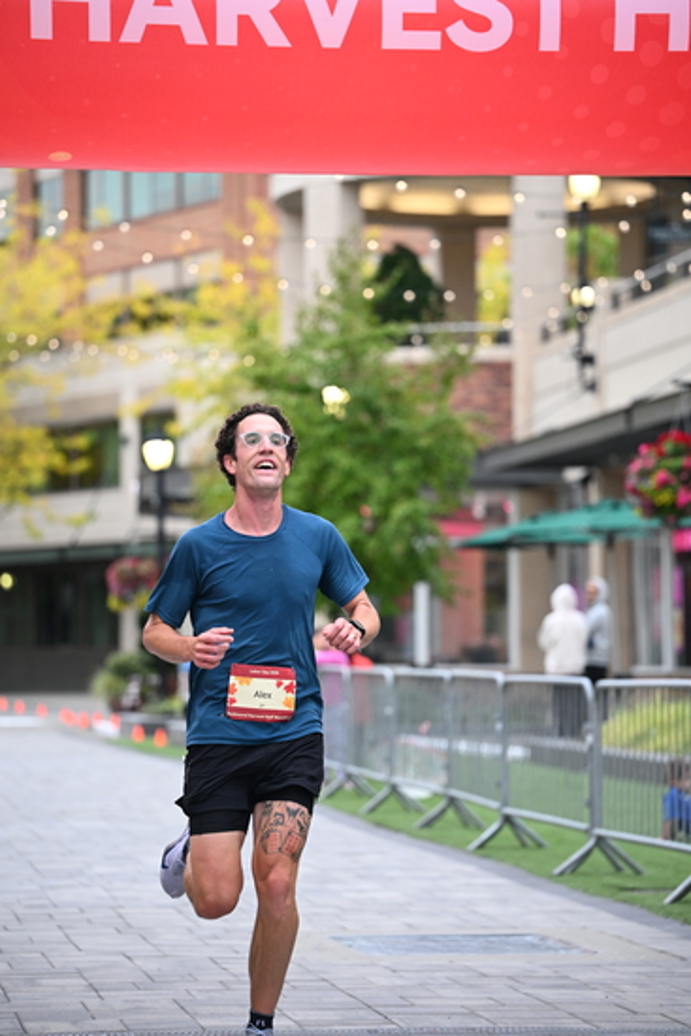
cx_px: 346
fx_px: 3309
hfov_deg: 11.9
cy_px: 518
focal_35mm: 115
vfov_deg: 17.8
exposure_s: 1/800
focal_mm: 115
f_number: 2.8
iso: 1600
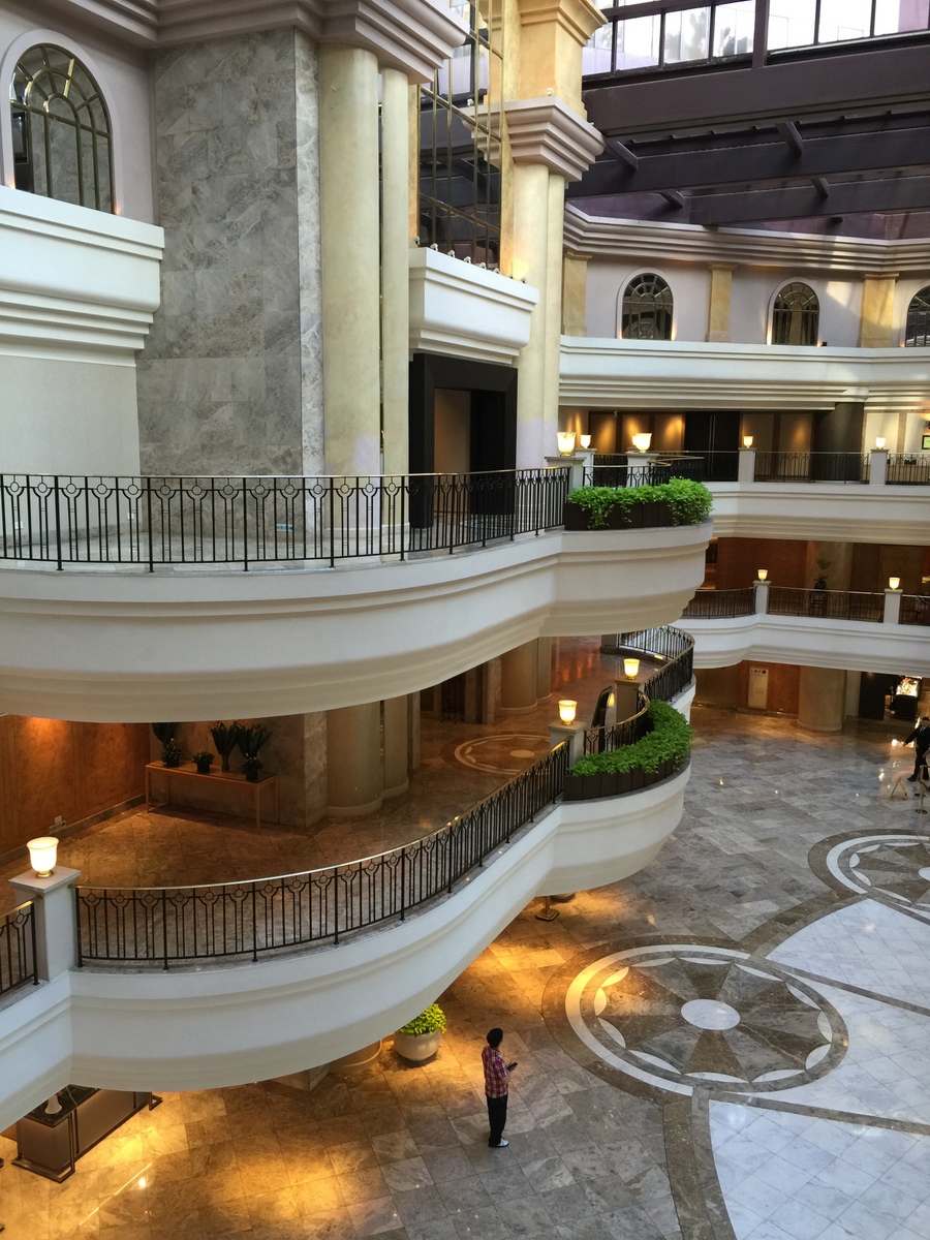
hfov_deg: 48.2
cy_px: 620
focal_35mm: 29
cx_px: 465
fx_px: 1039
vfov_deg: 61.7
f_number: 2.2
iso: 40
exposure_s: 1/15
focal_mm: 4.15
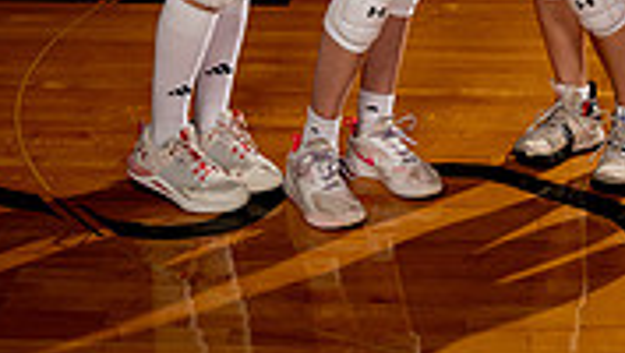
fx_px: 1676
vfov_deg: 10.7
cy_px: -427
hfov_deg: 20.9
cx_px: 484
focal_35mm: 101
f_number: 5.6
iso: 100
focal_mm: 38
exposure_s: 1/250
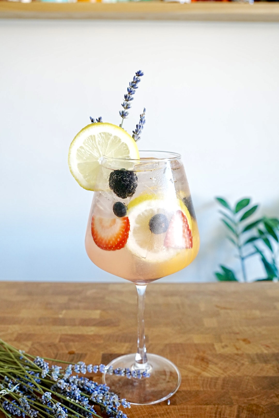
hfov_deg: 39.7
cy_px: 209
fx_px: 386
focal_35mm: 33
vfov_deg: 56.8
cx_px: 140
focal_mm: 22.2
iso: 1000
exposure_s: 1/80
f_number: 4.5
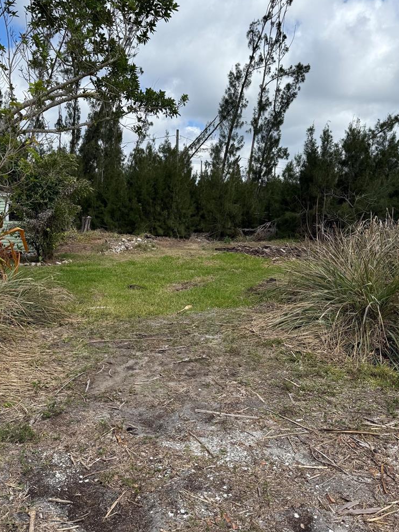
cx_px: 208
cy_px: 254
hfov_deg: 48.2
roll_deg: -2.6
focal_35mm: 29
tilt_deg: -3.6
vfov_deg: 61.6
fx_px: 446
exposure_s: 1/4167
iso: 80
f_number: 1.78
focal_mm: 6.76
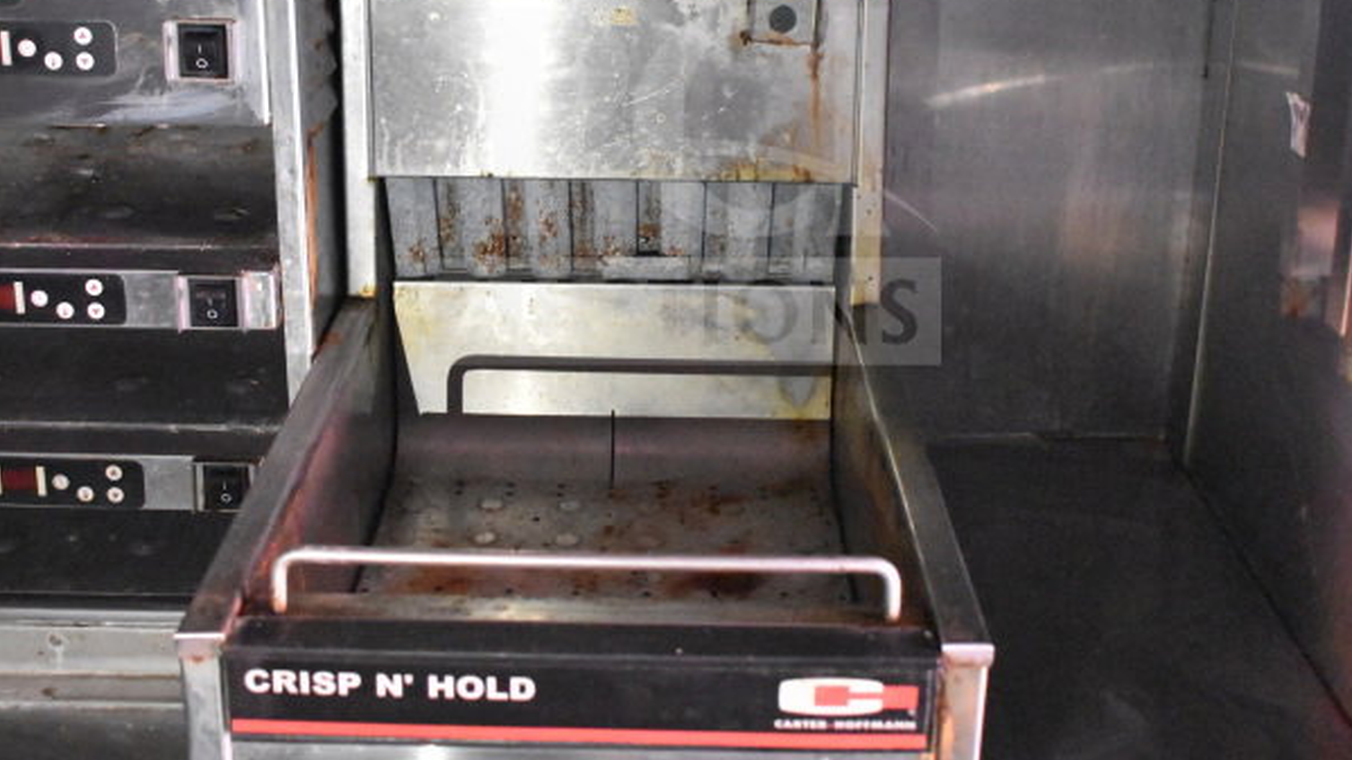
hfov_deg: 42.9
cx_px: 686
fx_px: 1721
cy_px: 186
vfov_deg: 24.6
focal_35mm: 48
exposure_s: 1/30
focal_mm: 20
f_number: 3.8
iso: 11400
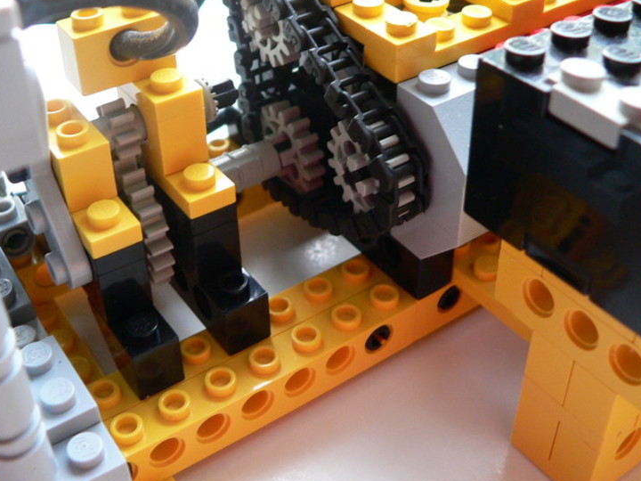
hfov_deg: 42.1
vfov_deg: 32.1
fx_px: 833
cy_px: 188
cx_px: 309
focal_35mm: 45
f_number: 2.8
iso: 200
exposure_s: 1/10
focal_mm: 6
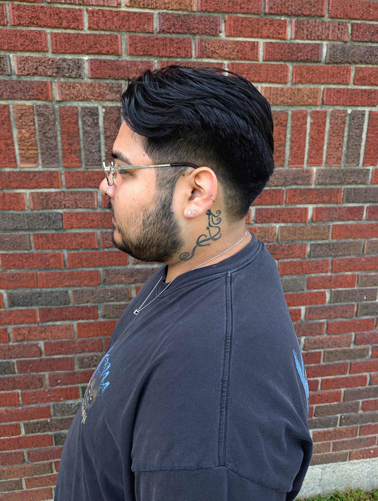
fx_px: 349
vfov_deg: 71.5
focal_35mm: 24
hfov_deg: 56.9
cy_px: 250
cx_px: 189
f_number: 1.68
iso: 27
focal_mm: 6.9
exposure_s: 1/214
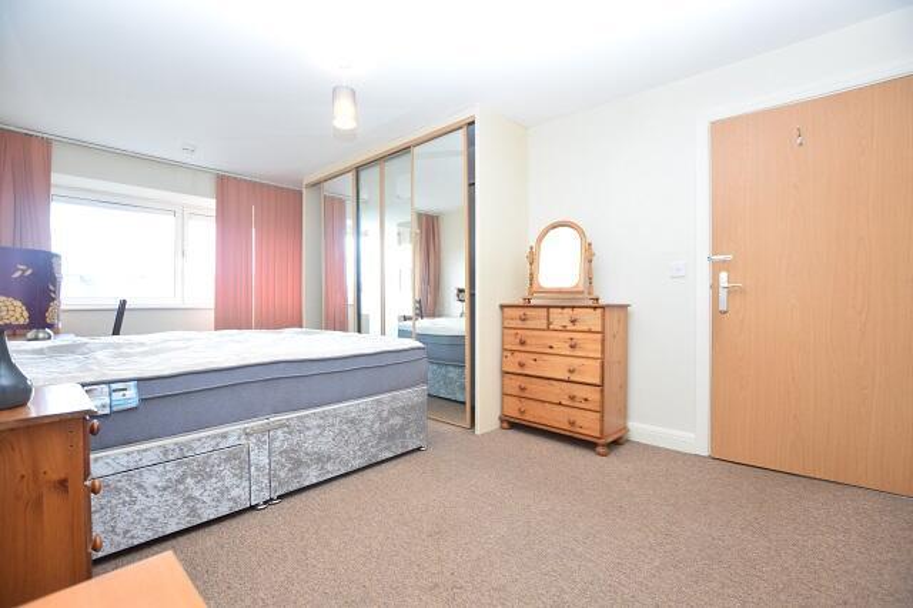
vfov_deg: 77.3
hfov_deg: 100.4
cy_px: 304
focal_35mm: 15
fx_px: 380
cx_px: 456
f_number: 4
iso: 450
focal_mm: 10
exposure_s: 1/60
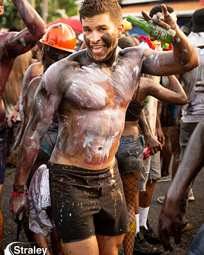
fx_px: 604
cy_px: 111
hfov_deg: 19.2
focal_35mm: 80
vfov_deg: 23.8
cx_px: 103
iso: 640
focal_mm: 70
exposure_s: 1/200
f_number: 5
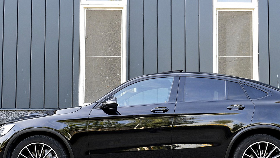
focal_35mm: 52
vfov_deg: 22.9
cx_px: 156
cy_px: 111
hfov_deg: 39.8
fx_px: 386
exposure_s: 1/60
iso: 400
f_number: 8
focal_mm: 26
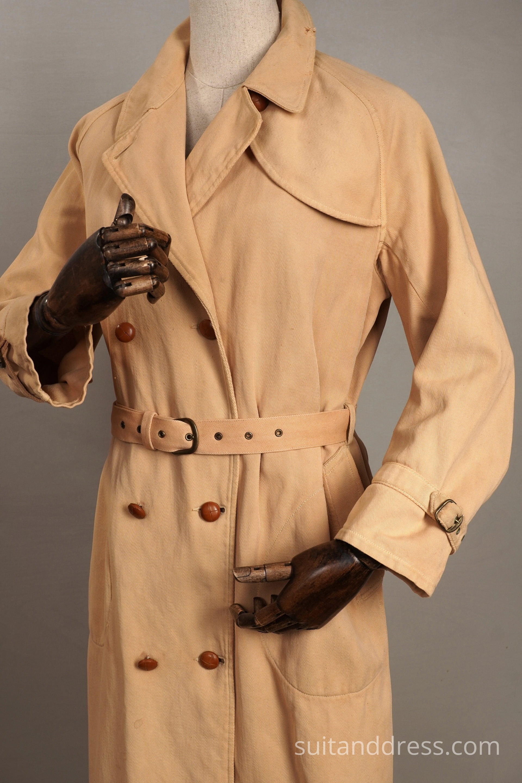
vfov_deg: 41.1
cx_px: 261
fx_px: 1044
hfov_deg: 28.1
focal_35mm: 48
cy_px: 392
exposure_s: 1/25
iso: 250
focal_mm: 32
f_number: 9
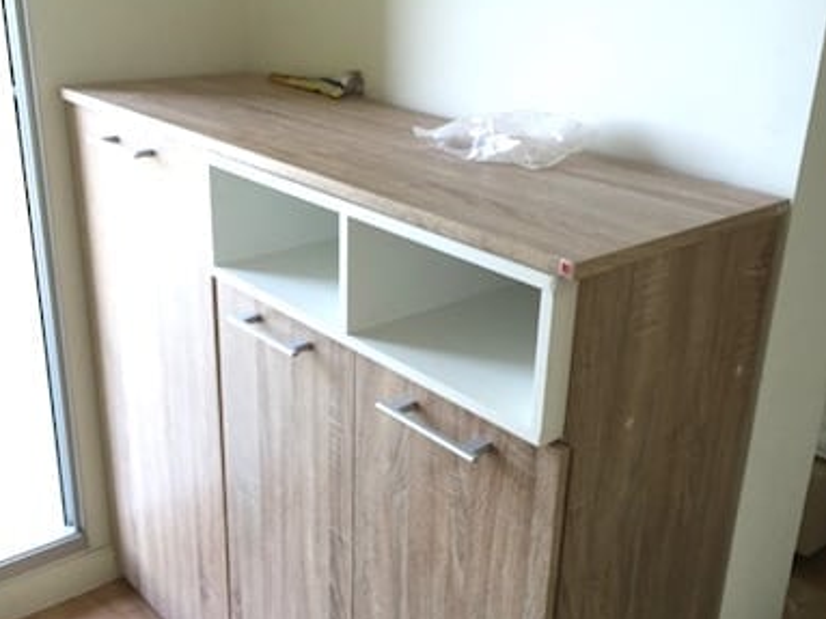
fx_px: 930
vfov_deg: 36.8
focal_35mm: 39
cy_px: 322
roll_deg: -1.6
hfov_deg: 47.9
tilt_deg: -21.3
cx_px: 412
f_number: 2.2
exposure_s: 1/100
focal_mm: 4.15
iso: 50
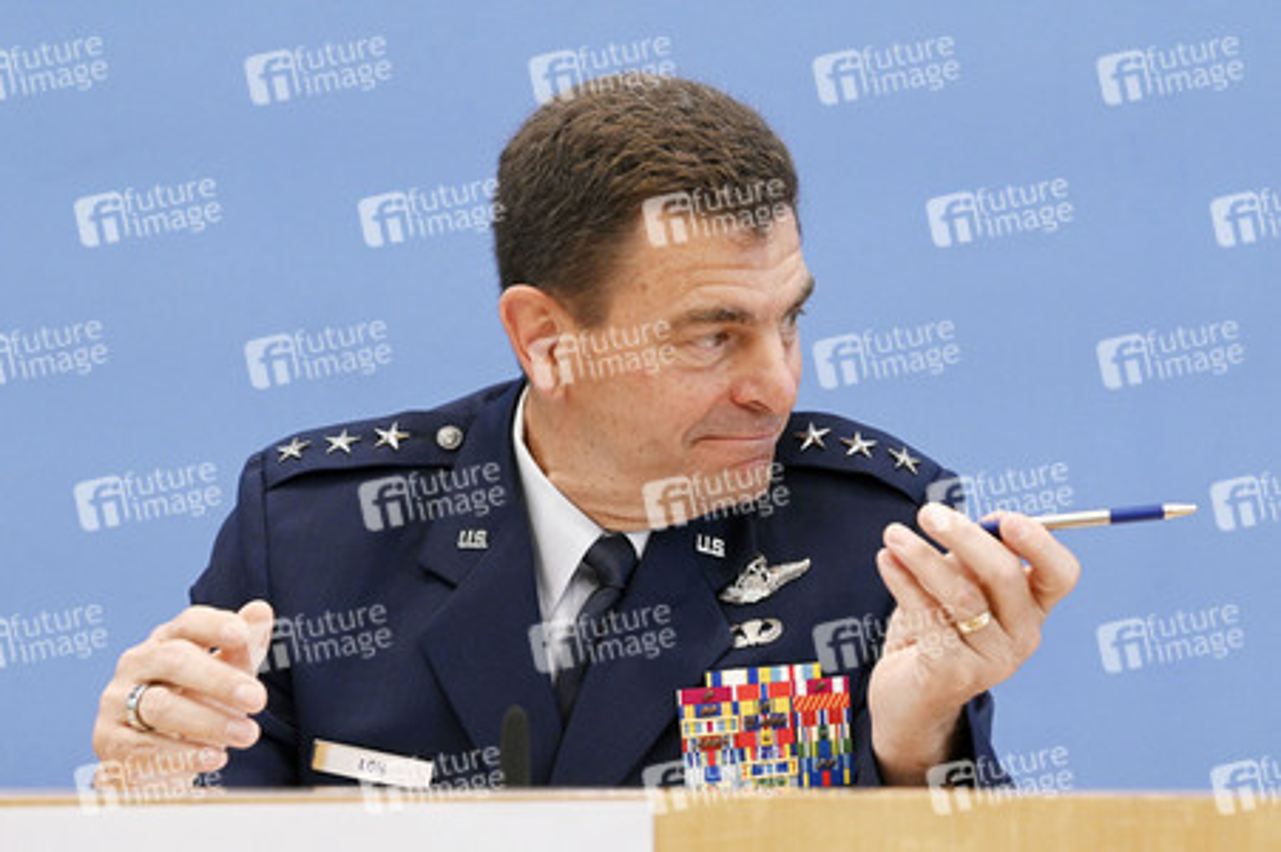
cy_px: 426
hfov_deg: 22.2
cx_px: 640
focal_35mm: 92
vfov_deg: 14.8
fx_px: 3271
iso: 4000
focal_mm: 92
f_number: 7.1
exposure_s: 1/500
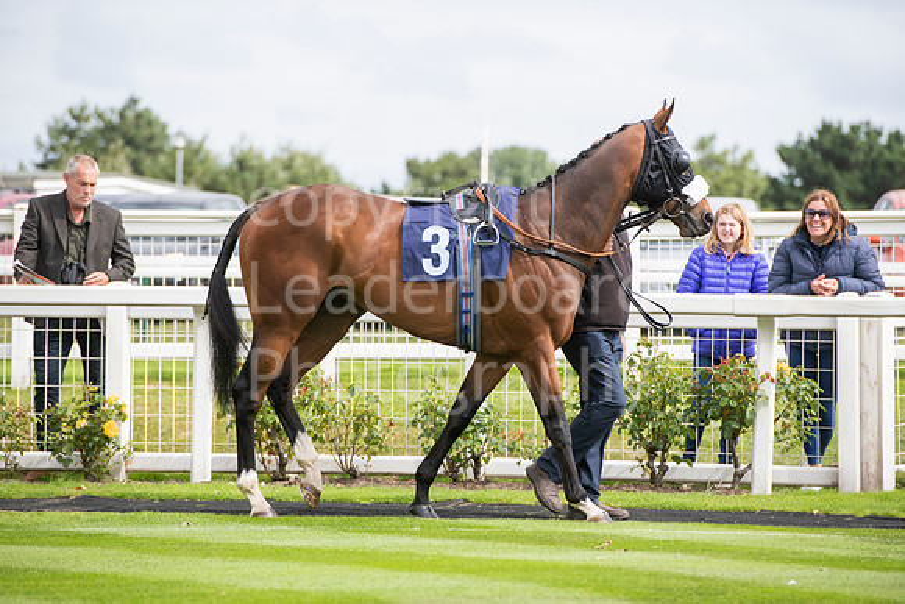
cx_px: 452
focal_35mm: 200
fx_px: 5029
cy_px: 302
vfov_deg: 6.9
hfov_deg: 10.3
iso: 500
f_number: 5.6
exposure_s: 1/2000
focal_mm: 200
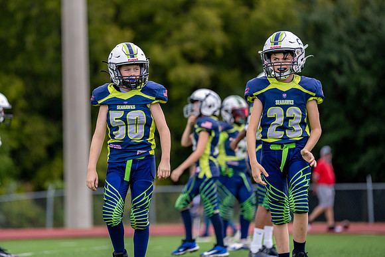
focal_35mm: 251
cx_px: 144
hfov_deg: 8.2
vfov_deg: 5.5
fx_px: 2682
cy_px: 98
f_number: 2.8
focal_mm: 200
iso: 400
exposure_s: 1/2500
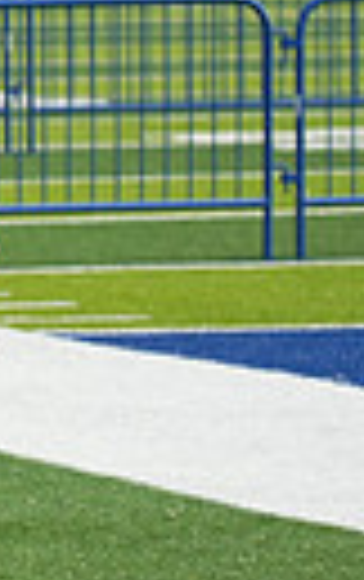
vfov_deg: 3.5
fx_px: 9428
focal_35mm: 596
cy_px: 227
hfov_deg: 2.2
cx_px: -881
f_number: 5.6
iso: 500
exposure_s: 1/3200
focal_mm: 130
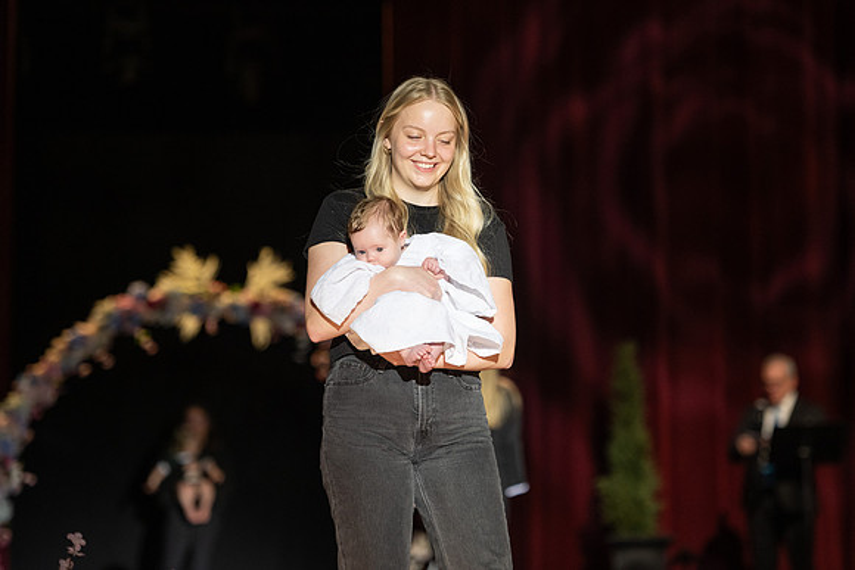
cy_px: 269
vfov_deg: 8.8
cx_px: 493
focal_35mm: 156
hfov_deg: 13.2
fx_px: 3696
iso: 800
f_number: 2.8
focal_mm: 135
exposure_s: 1/800
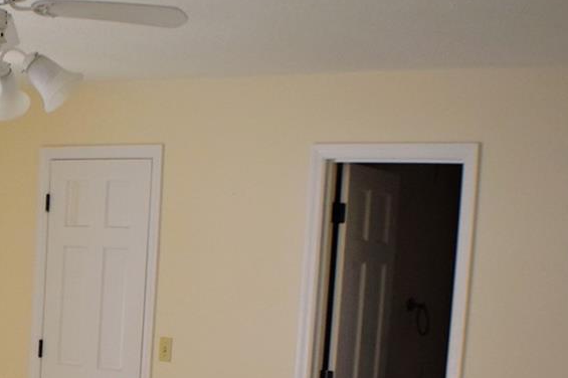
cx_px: -81
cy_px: 443
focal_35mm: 102
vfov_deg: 13.1
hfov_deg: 19.1
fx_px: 1608
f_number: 4
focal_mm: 24
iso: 400
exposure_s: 1/60
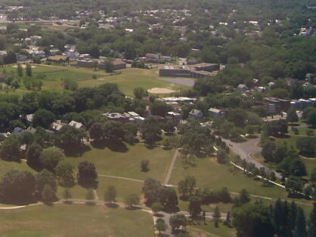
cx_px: -30
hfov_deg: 20.1
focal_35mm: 93
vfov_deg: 15.4
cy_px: -37
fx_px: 849
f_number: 2.8
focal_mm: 6.3
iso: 80
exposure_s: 1/640
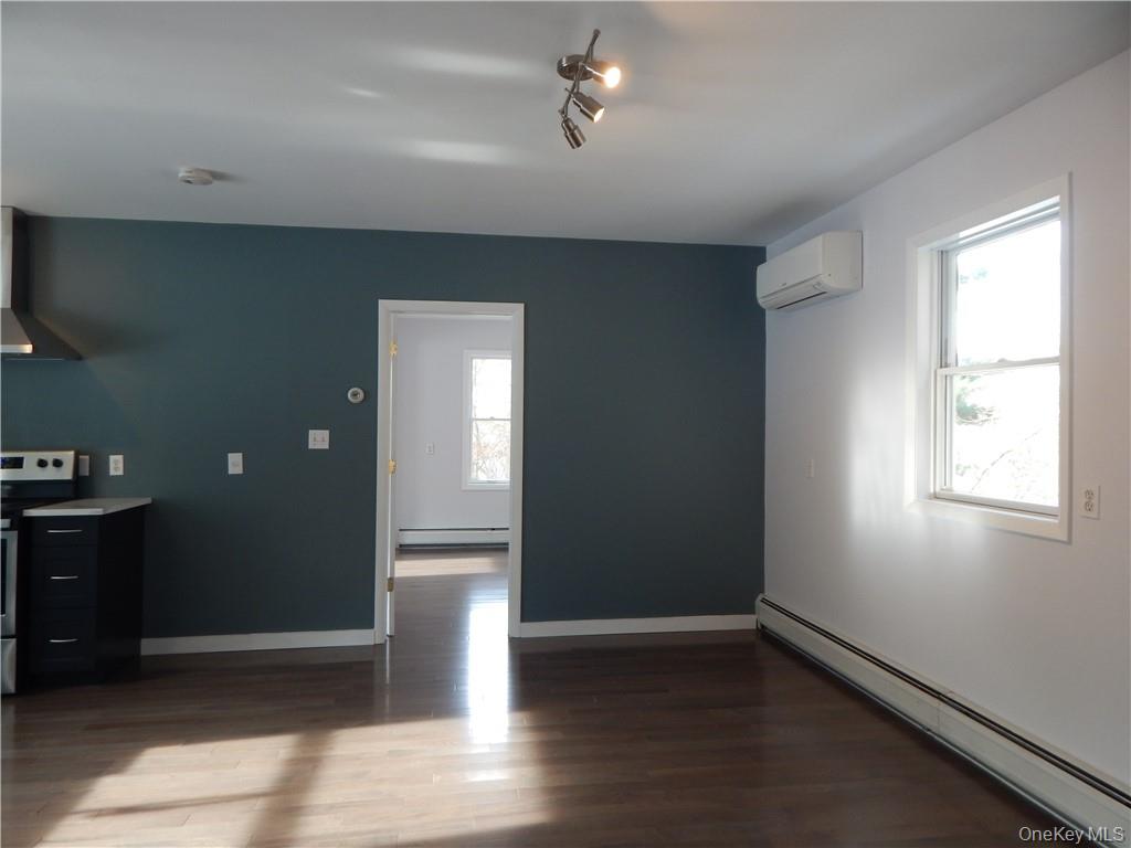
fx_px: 719
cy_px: 424
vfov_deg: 61.1
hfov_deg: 76.4
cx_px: 566
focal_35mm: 22
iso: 140
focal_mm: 4
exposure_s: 1/30
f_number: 3
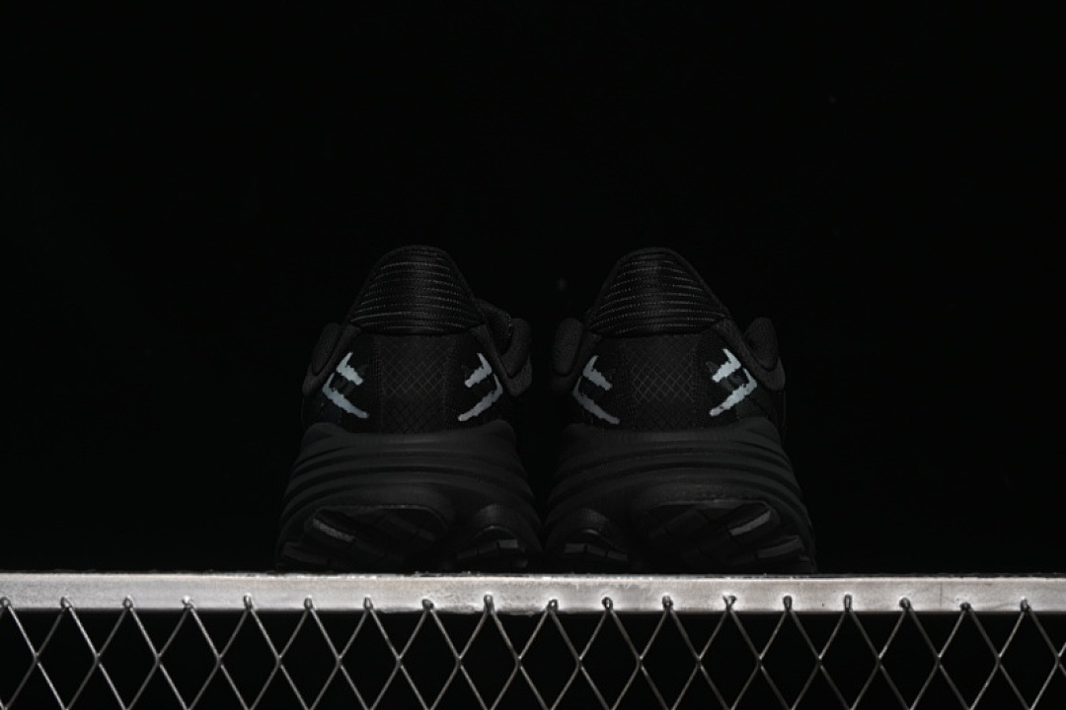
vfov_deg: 18.2
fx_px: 2221
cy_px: 355
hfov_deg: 27.0
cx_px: 533
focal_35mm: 75
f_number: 6.3
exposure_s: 1/50
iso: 160
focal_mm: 50
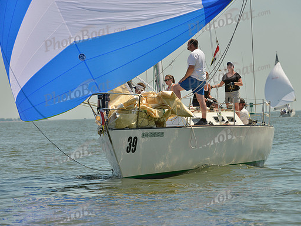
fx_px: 1896
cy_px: 113
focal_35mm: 218
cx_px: 158
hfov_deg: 9.1
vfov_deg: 6.8
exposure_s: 1/1000
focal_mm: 200
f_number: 8
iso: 200
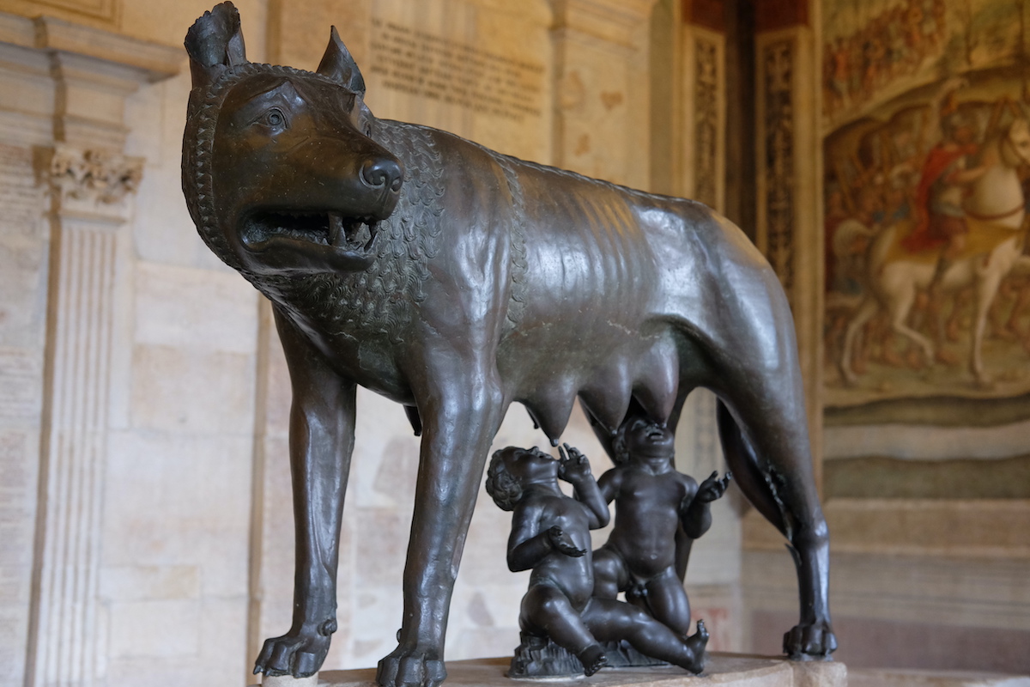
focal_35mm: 53
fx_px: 1516
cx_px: 515
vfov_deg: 25.5
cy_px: 344
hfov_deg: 37.5
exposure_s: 1/80
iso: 1600
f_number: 3.2
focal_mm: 35
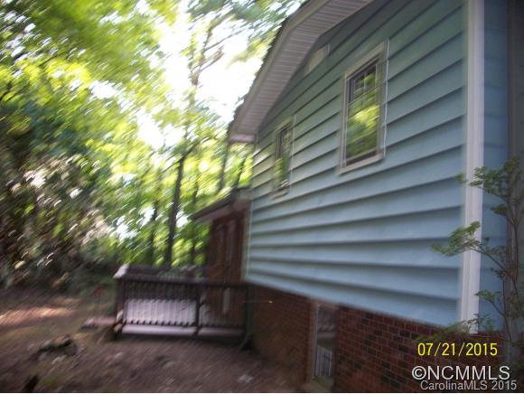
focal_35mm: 35
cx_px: 262
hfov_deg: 52.6
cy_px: 197
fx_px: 530
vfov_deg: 40.8
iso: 160
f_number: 3.1
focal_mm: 6.3
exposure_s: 1/30
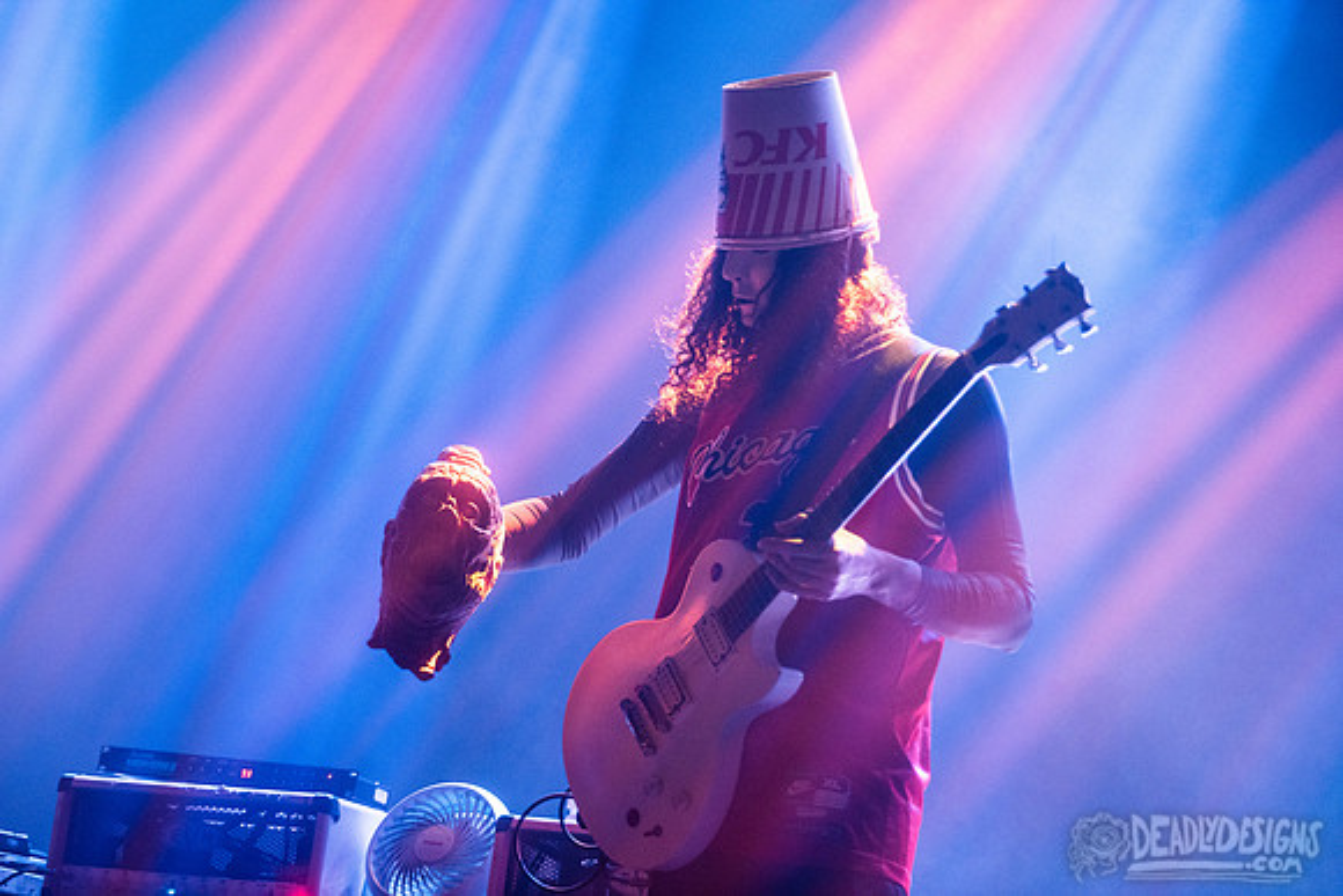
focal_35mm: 110
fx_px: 4104
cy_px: 448
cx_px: 672
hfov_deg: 18.6
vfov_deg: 12.5
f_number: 3.2
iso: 3200
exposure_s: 1/100
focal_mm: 110
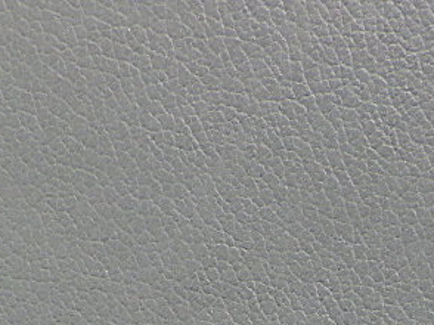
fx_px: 2293
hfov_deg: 10.7
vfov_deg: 7.7
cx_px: 404
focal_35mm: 183
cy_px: 685
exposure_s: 1/80
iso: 160
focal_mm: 7.5
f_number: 4.2
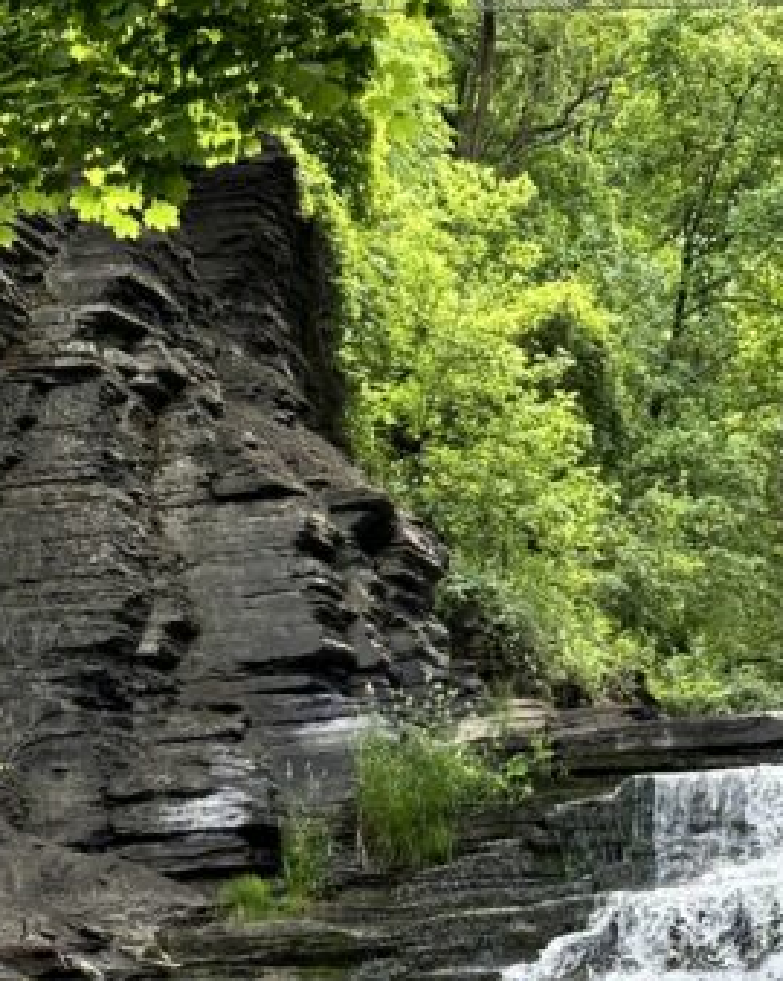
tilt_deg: +6.7
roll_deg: +1.5
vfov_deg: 13.1
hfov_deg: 10.9
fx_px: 4117
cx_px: 296
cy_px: 1254
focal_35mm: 142
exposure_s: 1/587
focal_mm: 6.86
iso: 64
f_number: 1.78
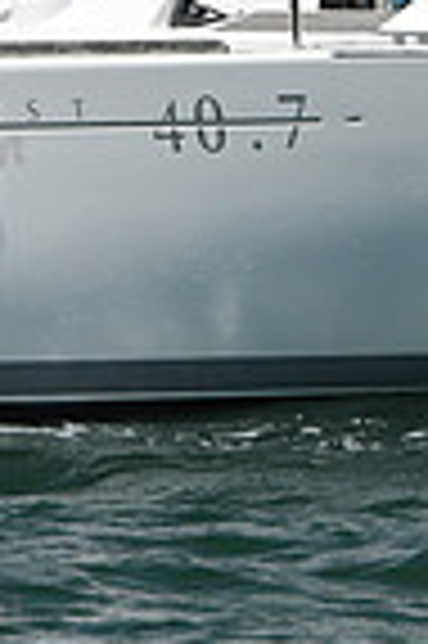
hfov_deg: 2.3
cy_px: -83
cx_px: 261
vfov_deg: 3.4
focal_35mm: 609
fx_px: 10886
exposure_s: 1/800
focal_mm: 150
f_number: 8
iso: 320
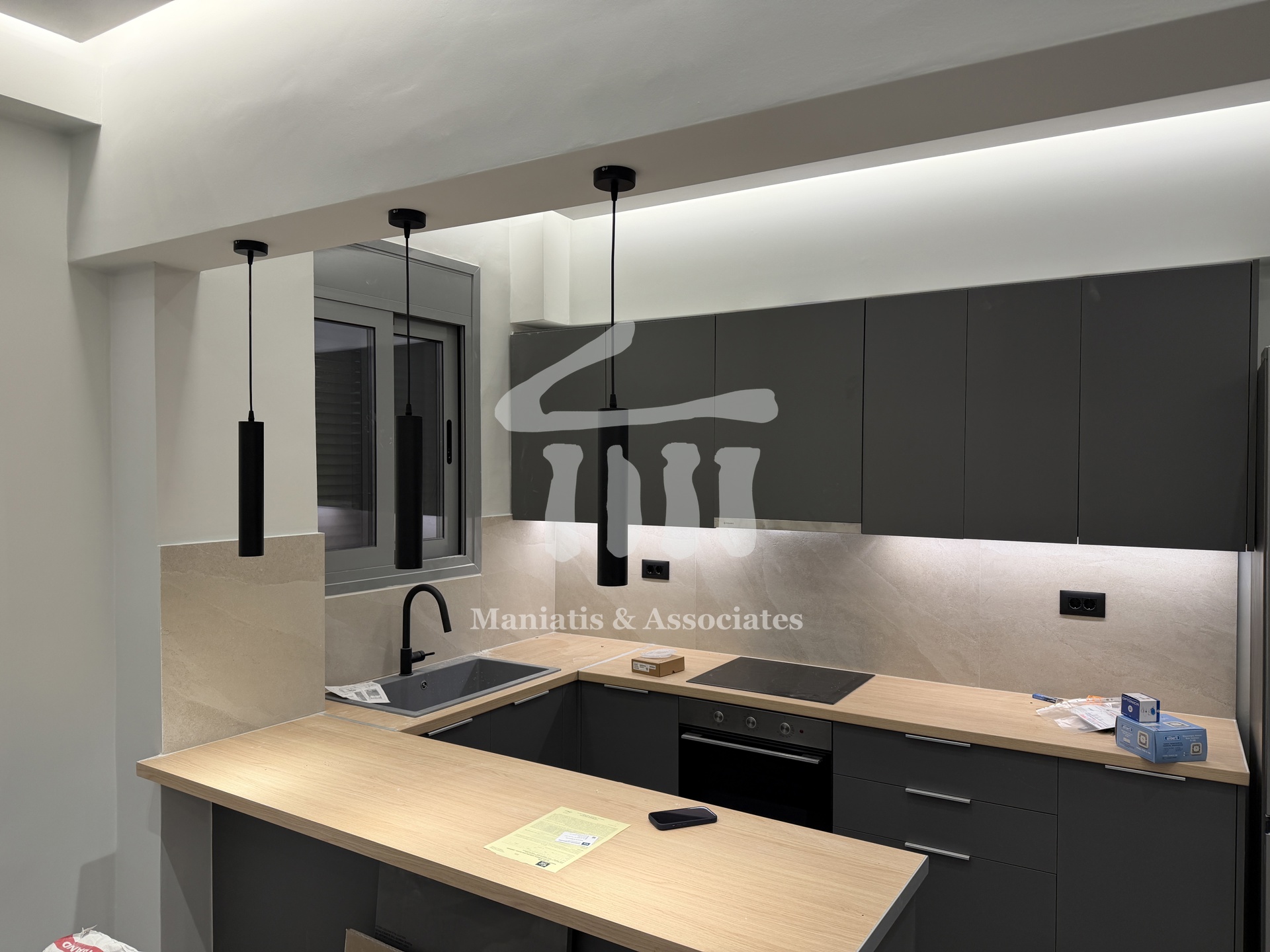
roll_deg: -1.1
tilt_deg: -1.1
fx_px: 881
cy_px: 476
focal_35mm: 24
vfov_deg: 56.8
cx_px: 635
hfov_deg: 71.6
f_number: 1.78
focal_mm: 6.76
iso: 80
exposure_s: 1/100
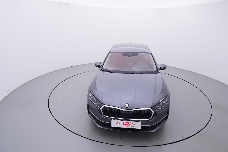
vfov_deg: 56.2
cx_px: 114
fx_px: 143
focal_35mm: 22
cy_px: 76
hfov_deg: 77.3
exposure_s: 1/80
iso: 200
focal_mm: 15
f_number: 5
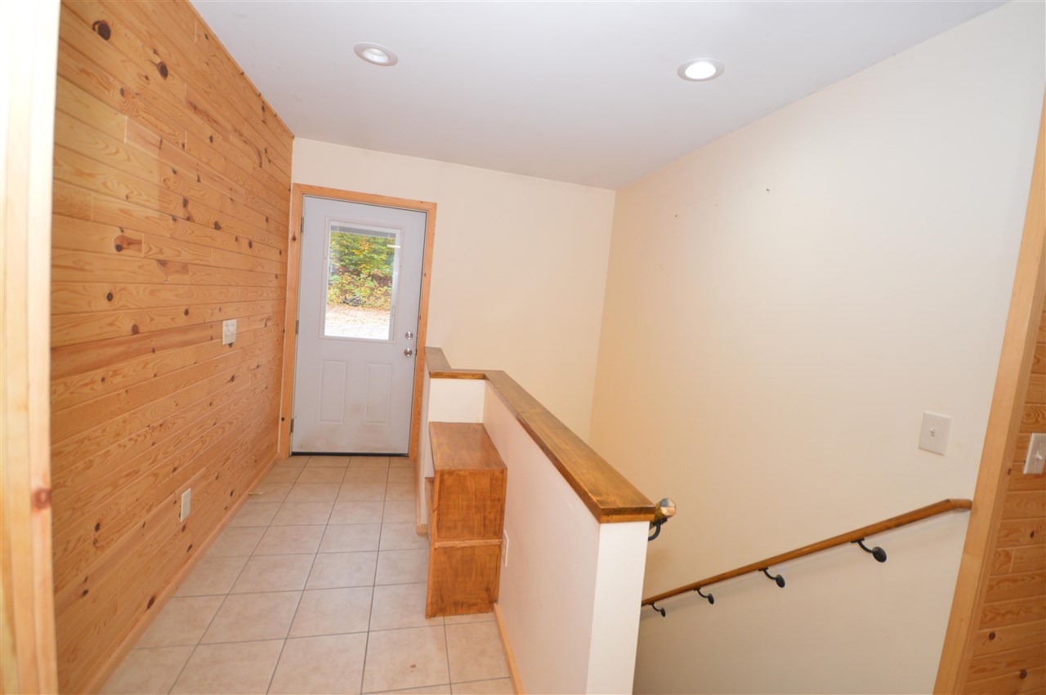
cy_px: 348
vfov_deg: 77.2
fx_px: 435
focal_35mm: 15
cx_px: 523
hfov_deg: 100.4
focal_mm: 10
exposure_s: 1/60
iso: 450
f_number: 4
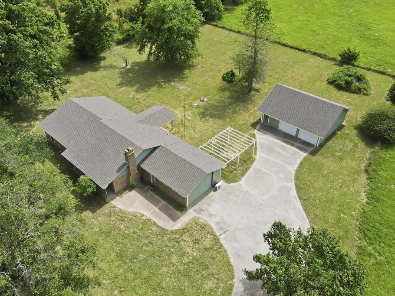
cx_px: 196
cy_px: 152
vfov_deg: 51.4
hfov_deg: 65.3
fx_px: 308
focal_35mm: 27
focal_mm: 4.5
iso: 100
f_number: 2.8
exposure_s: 1/500
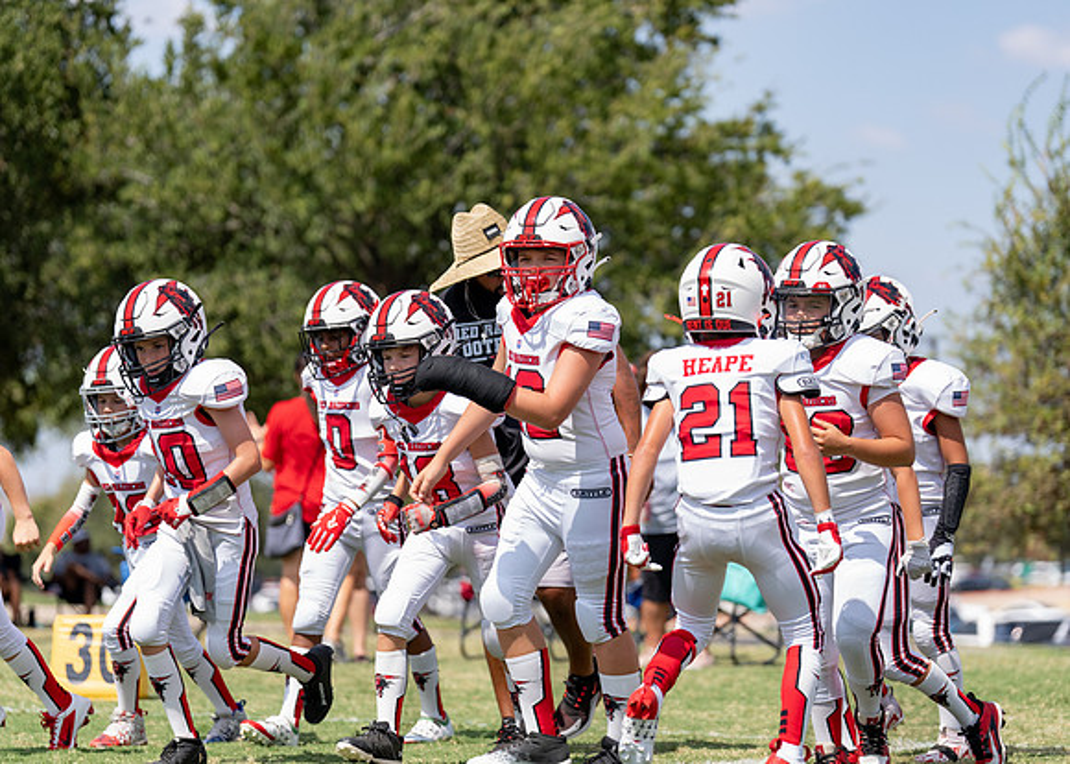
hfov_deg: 15.2
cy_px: 382
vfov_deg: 10.9
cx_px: 535
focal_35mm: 132
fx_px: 4010
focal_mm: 124
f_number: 2.8
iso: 200
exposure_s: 1/2000
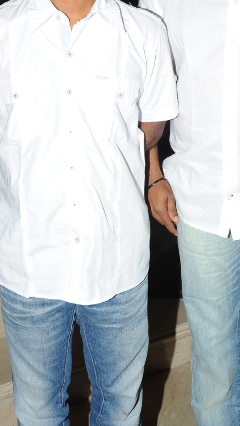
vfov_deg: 30.5
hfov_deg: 17.7
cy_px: 104
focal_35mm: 68
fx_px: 769
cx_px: 158
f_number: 8
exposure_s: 1/125
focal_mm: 38
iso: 200
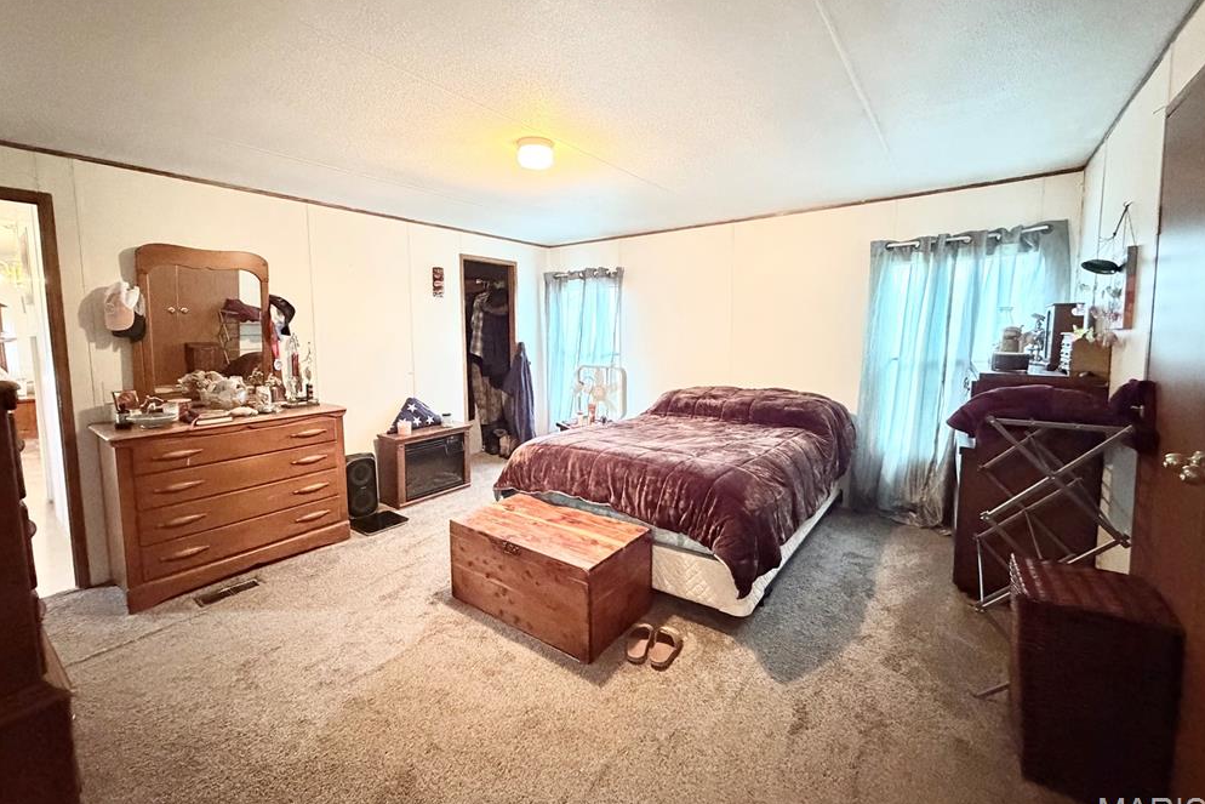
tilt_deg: -4.7
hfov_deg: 100.4
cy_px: 371
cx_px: 599
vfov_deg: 77.2
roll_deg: +0.6
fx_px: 502
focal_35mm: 15
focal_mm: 2.22
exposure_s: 1/40
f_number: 2.2
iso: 1250
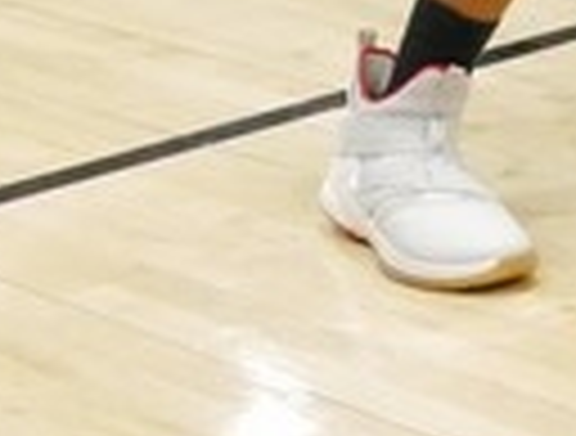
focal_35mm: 189
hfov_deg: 10.3
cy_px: -512
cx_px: 574
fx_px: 3157
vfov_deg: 7.5
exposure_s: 1/320
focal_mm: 19
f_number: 4.5
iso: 12800
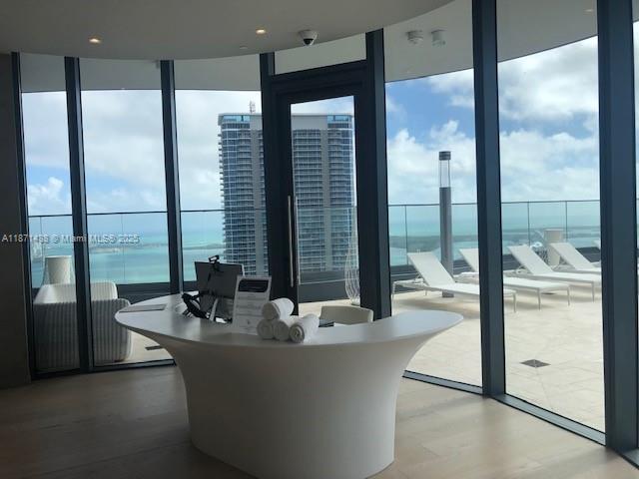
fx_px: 517
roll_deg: +2.1
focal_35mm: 28
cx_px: 320
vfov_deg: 49.7
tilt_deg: -2.4
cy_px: 240
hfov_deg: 63.4
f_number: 1.8
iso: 20
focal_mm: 3.99
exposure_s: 1/873
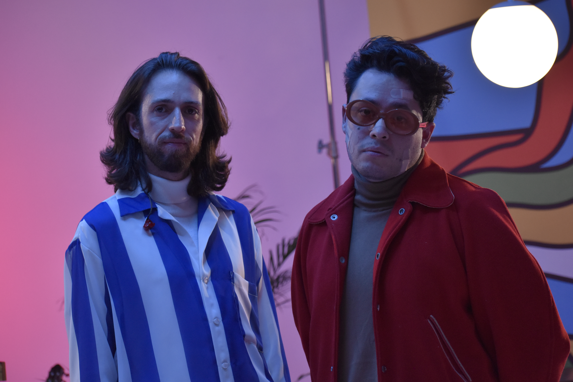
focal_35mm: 105
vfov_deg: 13.0
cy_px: 191
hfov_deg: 19.5
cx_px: 286
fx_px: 1671
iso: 1600
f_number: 4.5
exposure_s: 1/125
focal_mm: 70
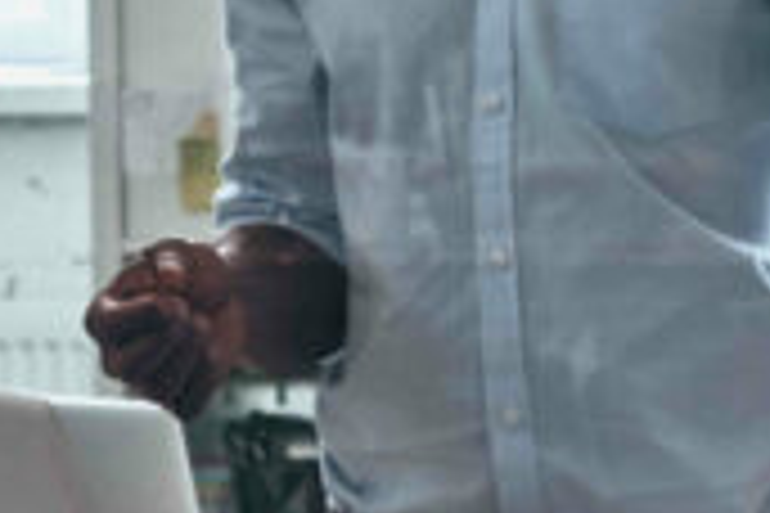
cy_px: 148
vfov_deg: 4.6
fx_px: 6416
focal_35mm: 300
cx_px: -59
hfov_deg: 6.8
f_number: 2.5
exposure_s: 1/200
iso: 640
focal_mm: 50
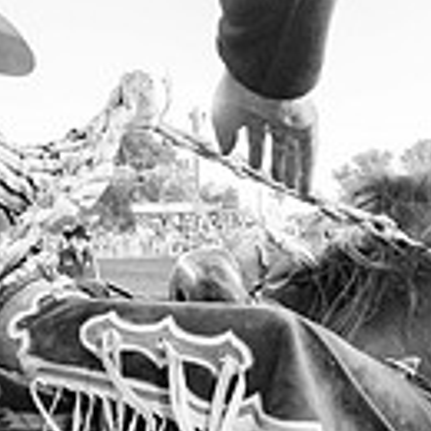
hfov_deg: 29.5
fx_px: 803
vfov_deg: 30.0
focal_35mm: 57
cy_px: 201
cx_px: 103
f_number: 4
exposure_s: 1/500
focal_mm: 15
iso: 5000
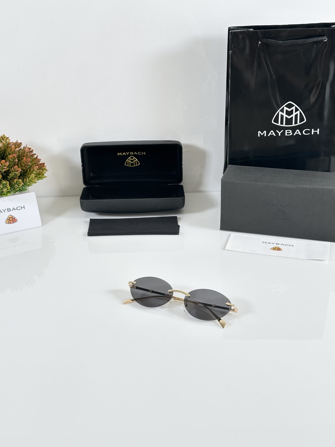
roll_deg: +1.0
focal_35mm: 48
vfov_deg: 39.7
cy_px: 224
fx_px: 619
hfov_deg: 30.3
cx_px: 168
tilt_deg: -27.5
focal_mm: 6.86
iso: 80
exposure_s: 1/121
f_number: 1.78
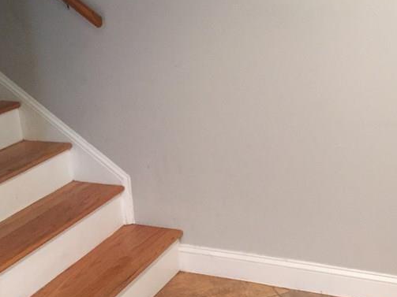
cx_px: 253
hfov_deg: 32.5
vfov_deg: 24.8
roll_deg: +2.0
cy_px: 155
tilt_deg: -19.2
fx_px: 676
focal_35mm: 59
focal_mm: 4.15
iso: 200
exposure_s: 1/30
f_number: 2.2
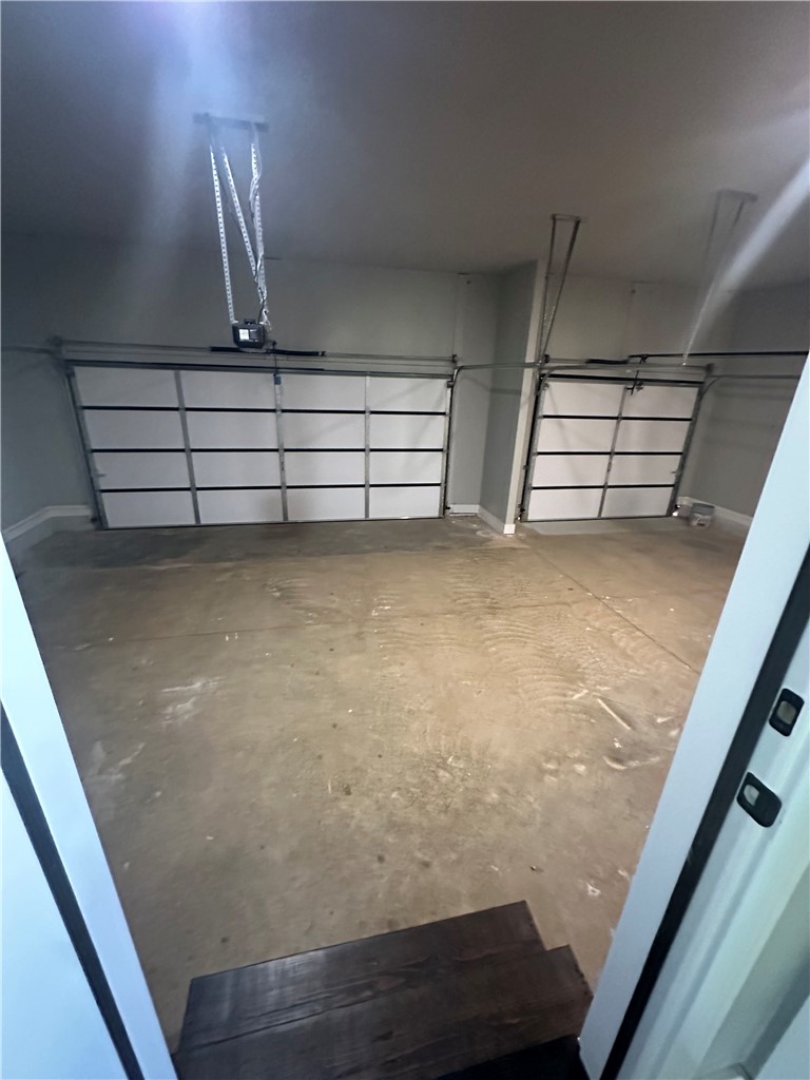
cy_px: 540
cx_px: 405
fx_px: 437
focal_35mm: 14
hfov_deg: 85.7
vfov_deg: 102.1
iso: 1250
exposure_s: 1/60
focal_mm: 2.22
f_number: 2.2
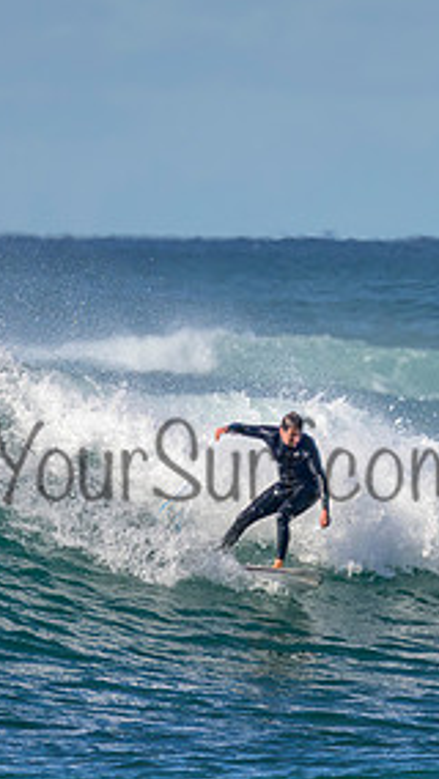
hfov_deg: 0.7
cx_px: 274
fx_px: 36813
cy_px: 438
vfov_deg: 1.2
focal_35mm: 1781
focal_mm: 800
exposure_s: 1/2000
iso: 900
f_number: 11
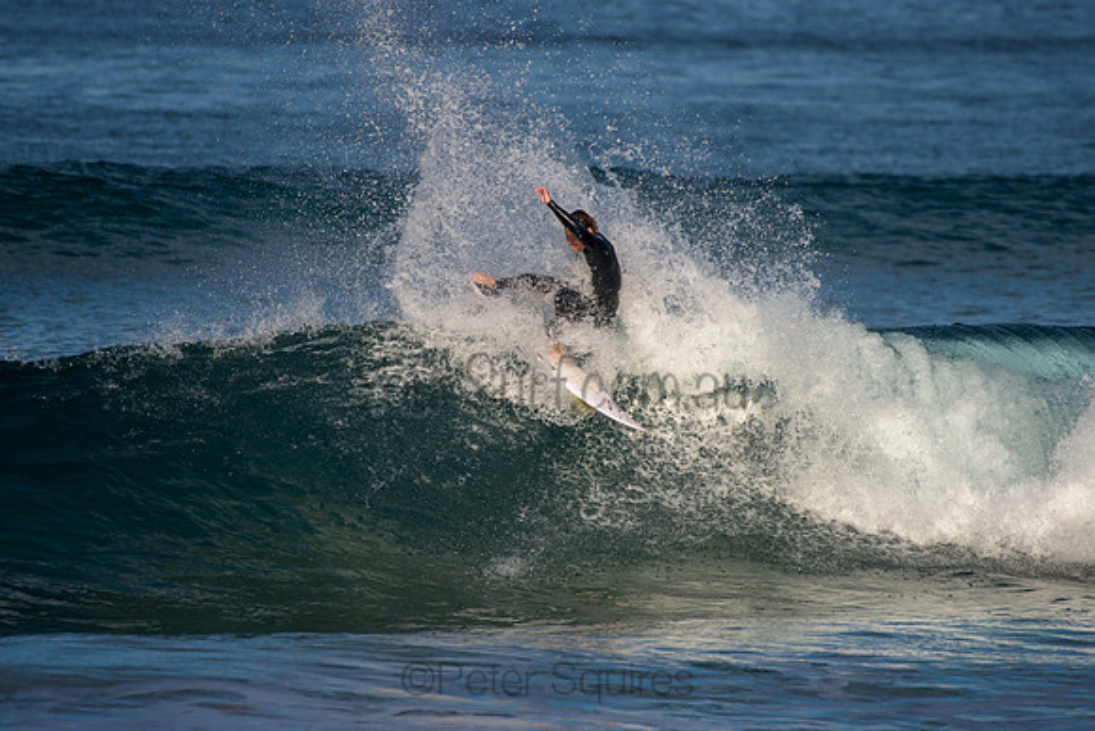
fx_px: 18658
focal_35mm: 613
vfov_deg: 2.2
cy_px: 356
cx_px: 562
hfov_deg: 3.4
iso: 140
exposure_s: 1/2000
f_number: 5.6
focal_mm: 500
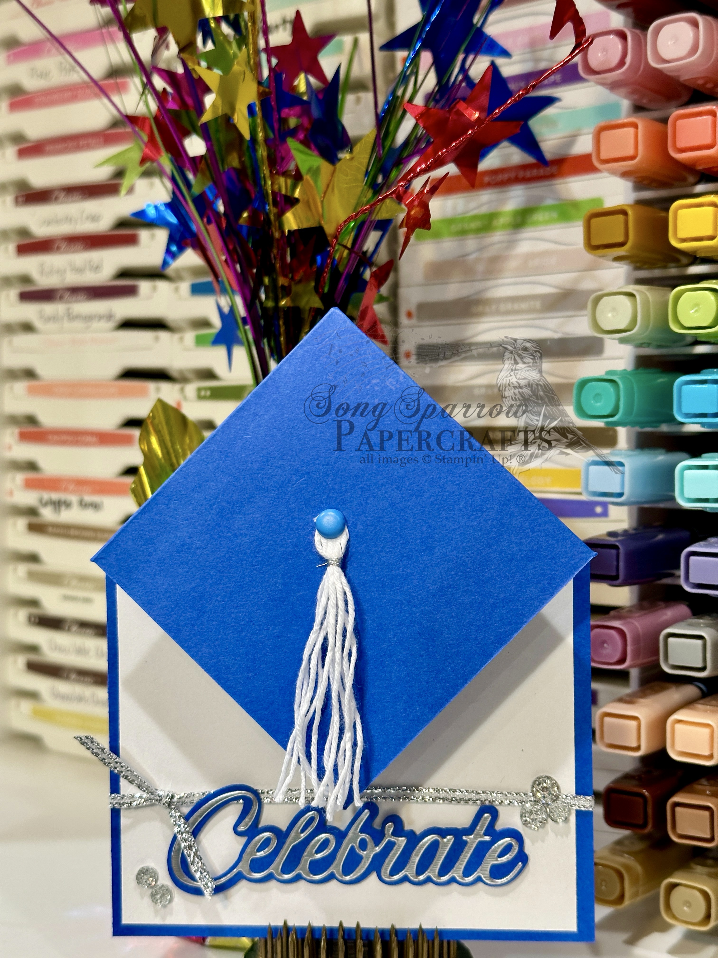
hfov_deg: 30.3
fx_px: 1327
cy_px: 479
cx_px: 359
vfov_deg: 39.7
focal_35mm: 48
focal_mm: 6.86
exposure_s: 1/60
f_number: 1.8
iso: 160
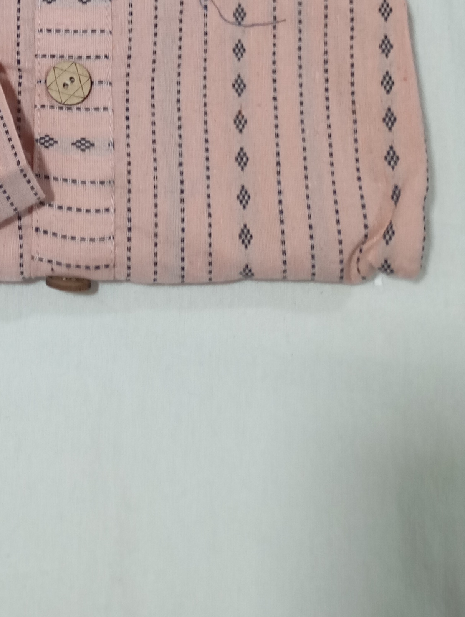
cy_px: -127
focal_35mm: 71
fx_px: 1269
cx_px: -86
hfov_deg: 19.6
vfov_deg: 24.7
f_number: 1.8
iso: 1306
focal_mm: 4.27
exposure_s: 1/25
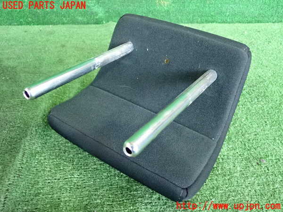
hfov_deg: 56.8
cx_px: 142
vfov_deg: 44.2
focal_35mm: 32
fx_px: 262
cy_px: 106
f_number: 2.4
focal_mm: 5.79
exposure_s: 1/125
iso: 2000
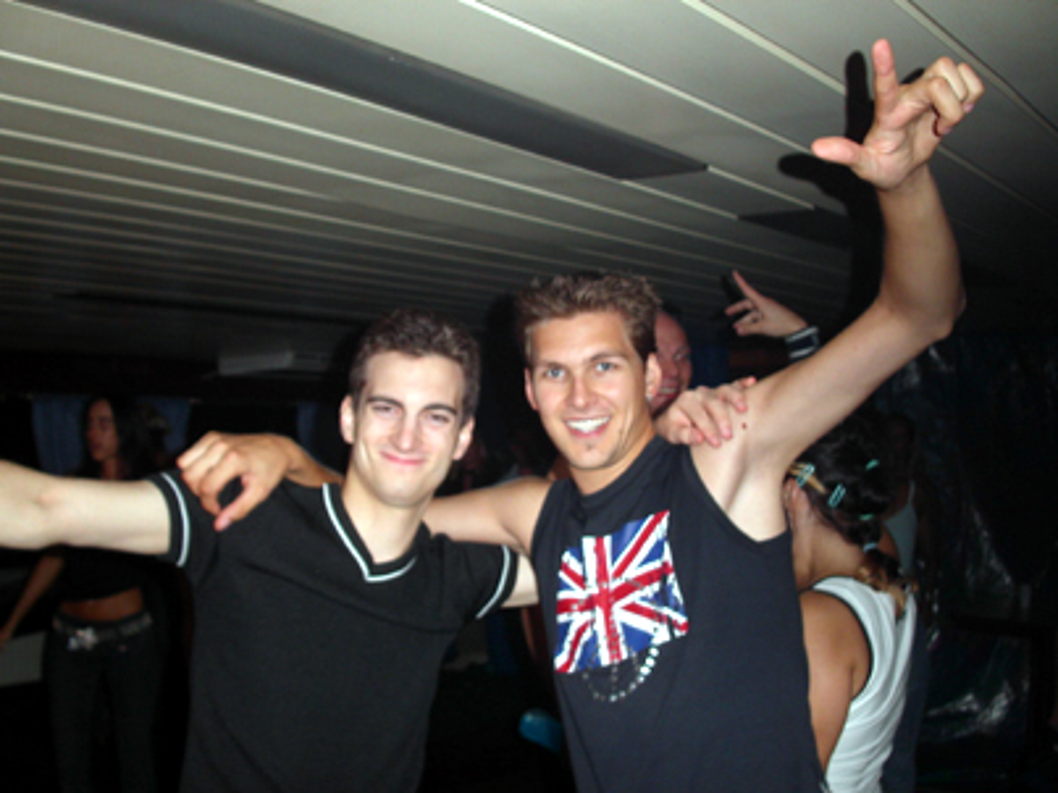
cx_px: 529
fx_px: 1161
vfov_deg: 37.7
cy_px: 396
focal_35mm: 38
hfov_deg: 49.0
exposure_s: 1/30
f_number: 2.8
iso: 100
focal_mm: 7.8
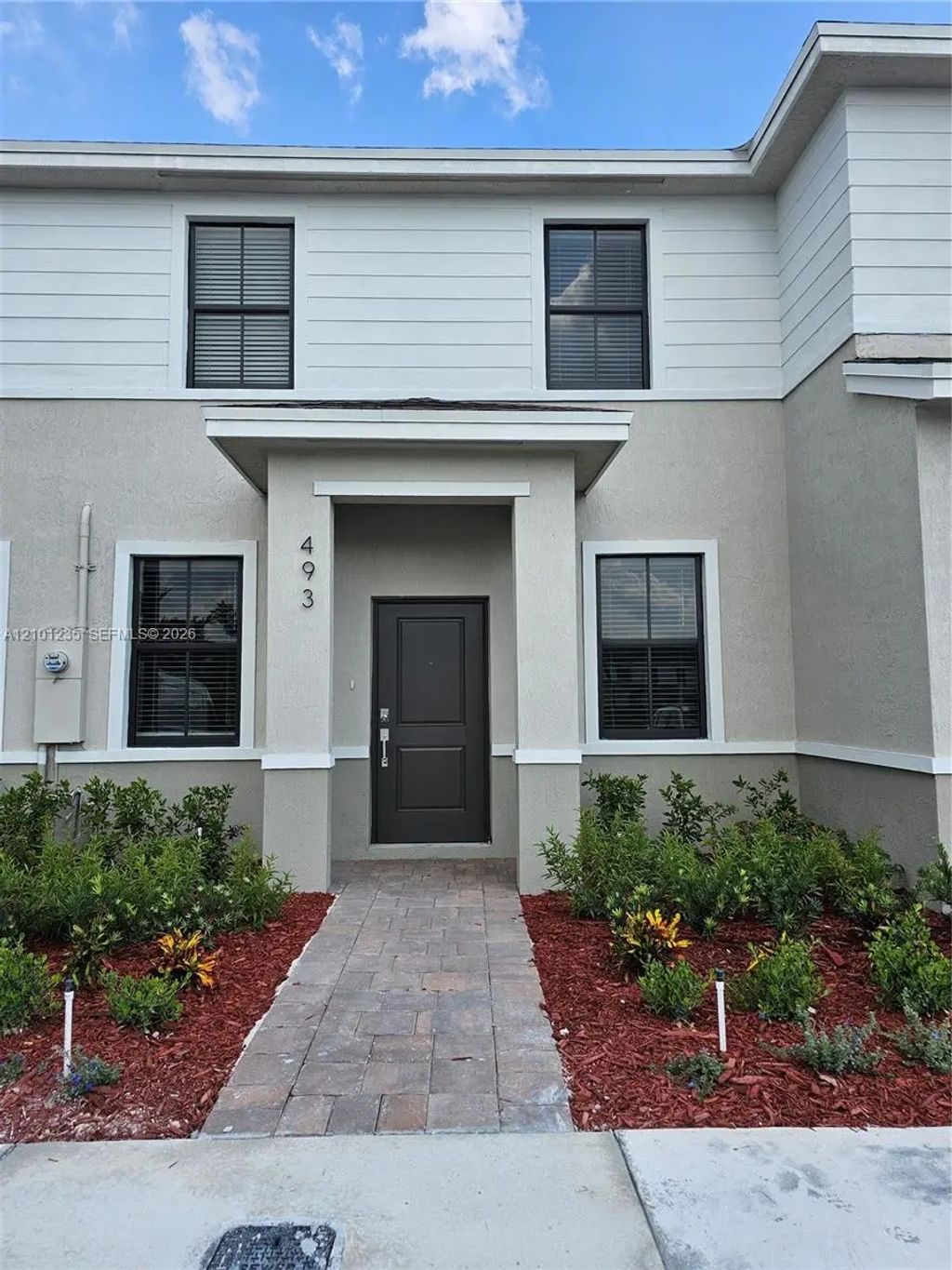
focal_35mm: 23
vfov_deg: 73.9
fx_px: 843
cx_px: 476
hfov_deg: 58.9
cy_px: 635
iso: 10
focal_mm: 6.3
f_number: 1.7
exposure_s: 1/709
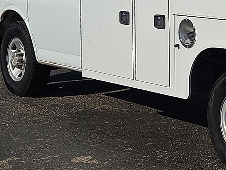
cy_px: -25
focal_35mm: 127
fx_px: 829
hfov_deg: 14.9
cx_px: 290
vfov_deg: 11.5
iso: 47
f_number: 1.8
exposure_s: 1/10000
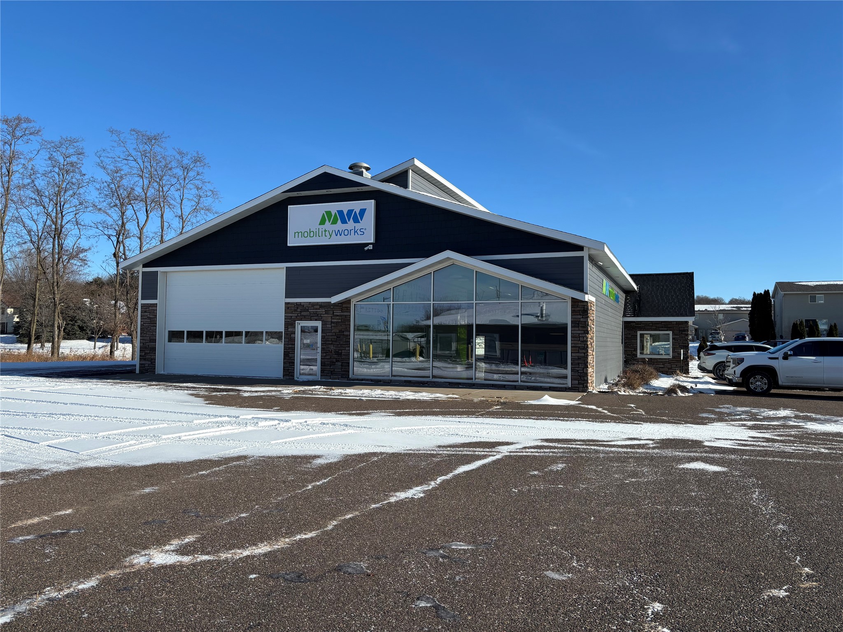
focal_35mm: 26
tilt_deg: +1.8
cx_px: 422
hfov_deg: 67.3
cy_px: 316
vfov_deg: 53.1
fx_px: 633
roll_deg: -0.8
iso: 50
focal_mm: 5.96
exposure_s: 1/3205
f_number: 1.6
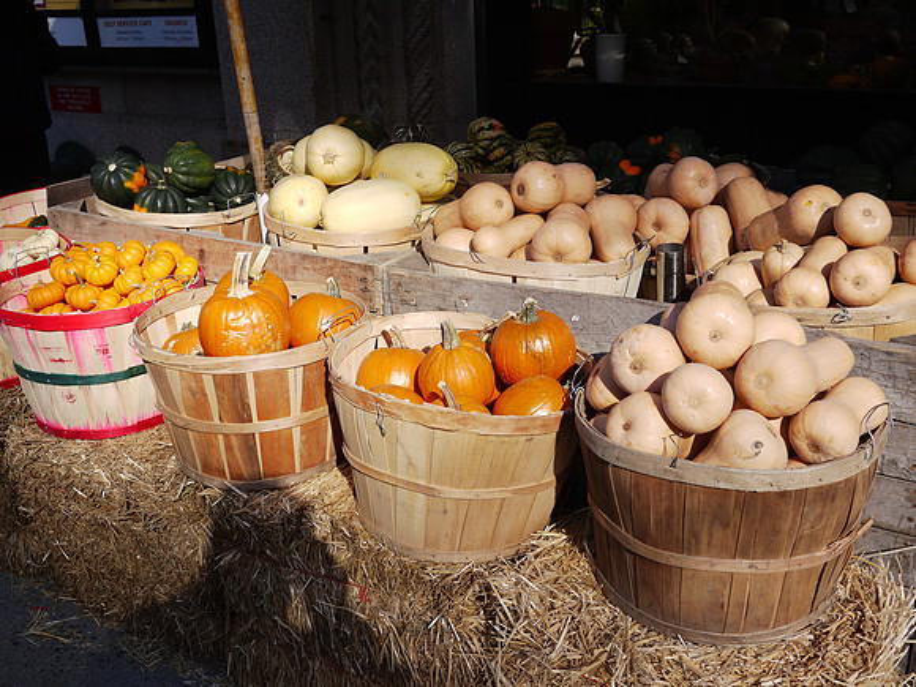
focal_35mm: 40
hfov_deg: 46.8
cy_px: 344
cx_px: 458
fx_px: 1058
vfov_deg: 36.0
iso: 100
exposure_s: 1/125
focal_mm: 20
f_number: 5
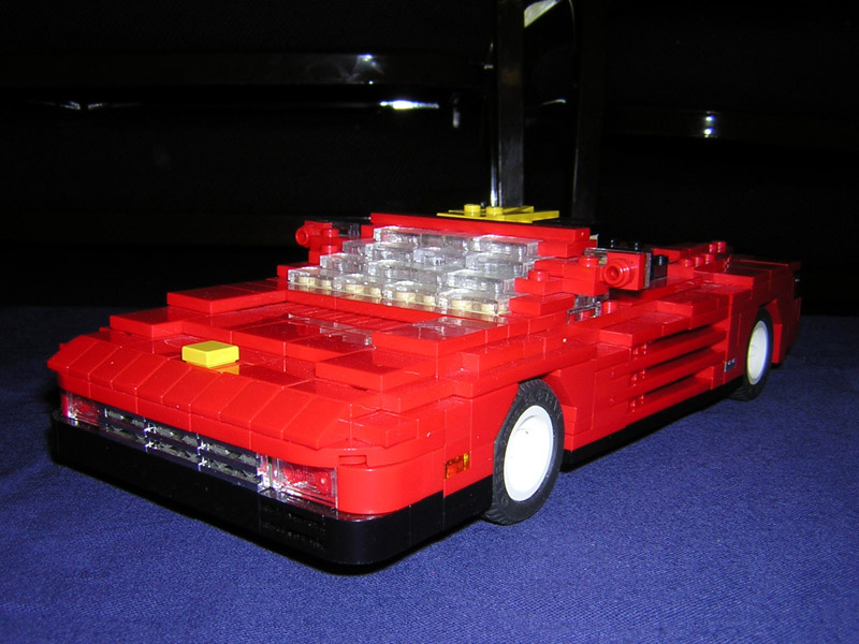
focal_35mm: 36
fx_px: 893
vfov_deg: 39.7
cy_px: 322
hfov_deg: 51.4
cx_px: 430
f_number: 5.2
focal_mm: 4.7
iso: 100
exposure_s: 1/60.1
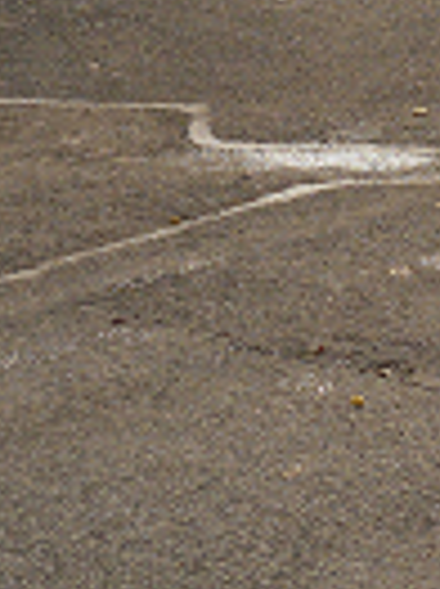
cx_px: 413
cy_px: -326
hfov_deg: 8.4
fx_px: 2988
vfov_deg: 10.8
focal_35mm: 176
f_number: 7.1
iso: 400
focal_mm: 18
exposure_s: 1/800
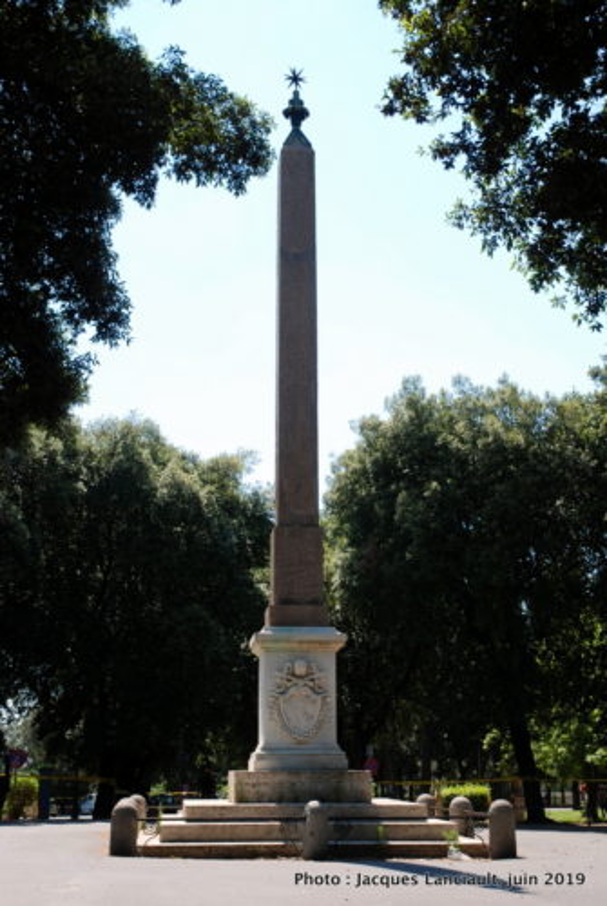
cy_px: 453
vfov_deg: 42.3
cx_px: 304
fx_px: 1172
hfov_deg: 29.0
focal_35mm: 46
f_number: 11
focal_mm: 31
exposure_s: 1/60
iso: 100
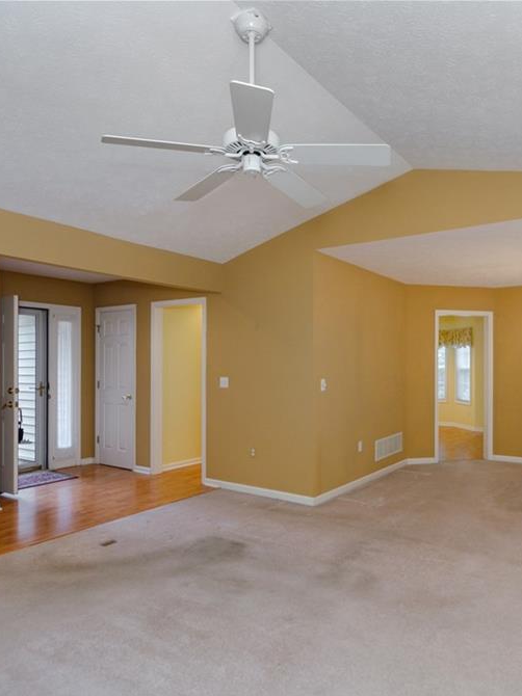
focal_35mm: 22
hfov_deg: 60.7
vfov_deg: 76.4
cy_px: 351
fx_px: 443
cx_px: 305
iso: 200
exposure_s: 1/25
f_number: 7.1
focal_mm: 10
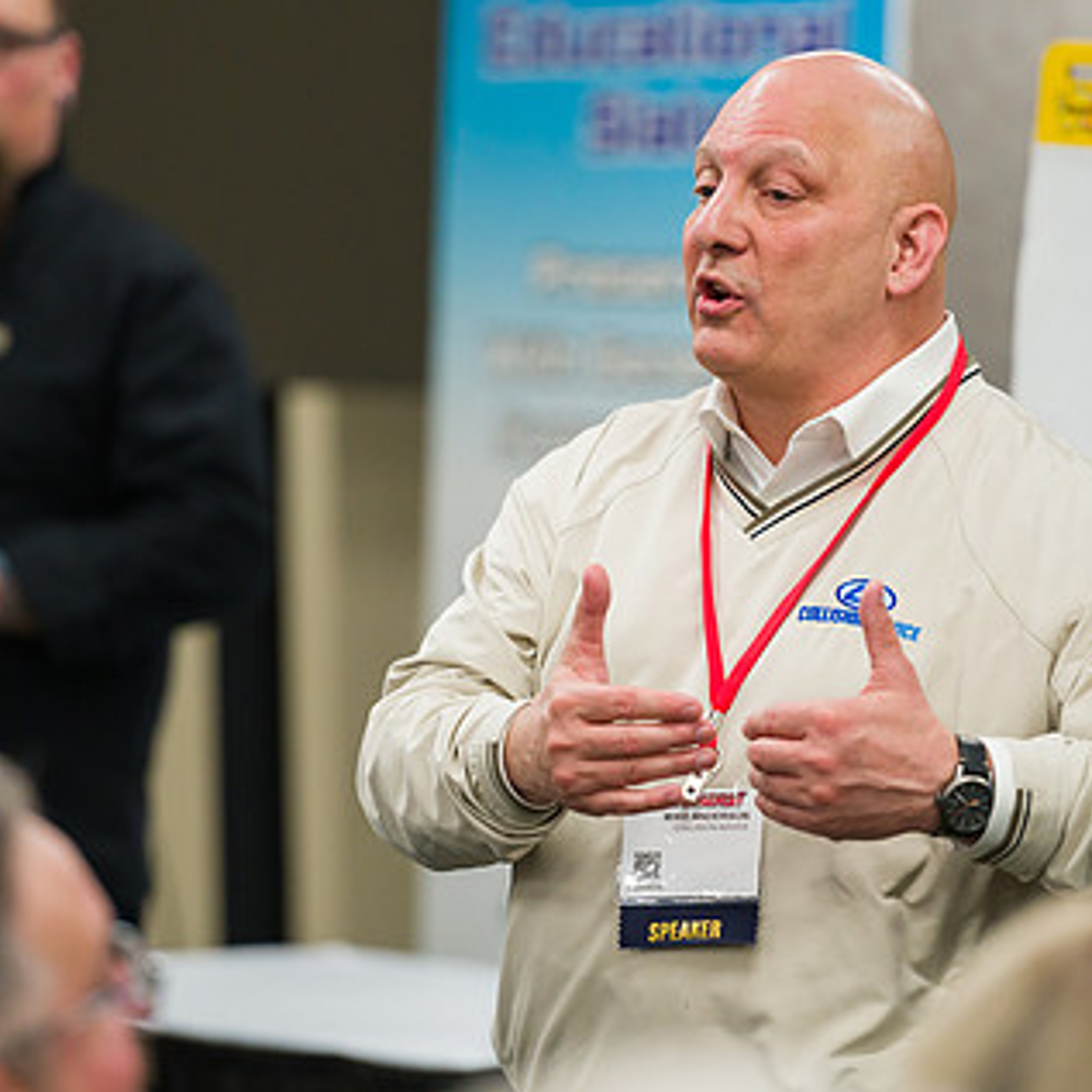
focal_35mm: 311
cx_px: 672
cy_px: 517
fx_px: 11100
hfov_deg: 5.6
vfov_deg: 5.6
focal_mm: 200
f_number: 3.2
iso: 1600
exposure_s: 1/500
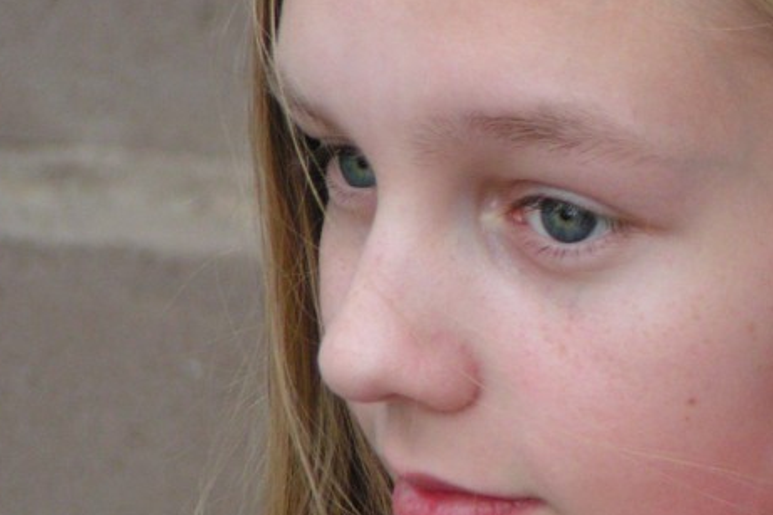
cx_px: 592
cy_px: 332
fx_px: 8757
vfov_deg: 3.4
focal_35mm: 408
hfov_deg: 5.1
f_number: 3.5
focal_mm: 34.5
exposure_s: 1/250
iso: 200
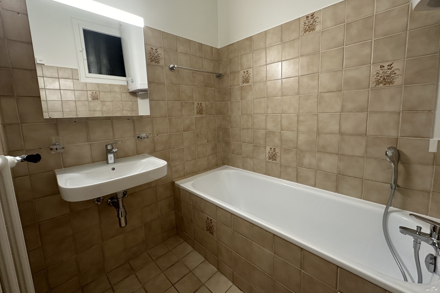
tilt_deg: -7.3
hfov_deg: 100.4
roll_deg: +1.6
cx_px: 221
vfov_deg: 77.2
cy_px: 135
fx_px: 183
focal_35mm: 15
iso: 160
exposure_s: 1/50
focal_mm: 2.22
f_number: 2.2
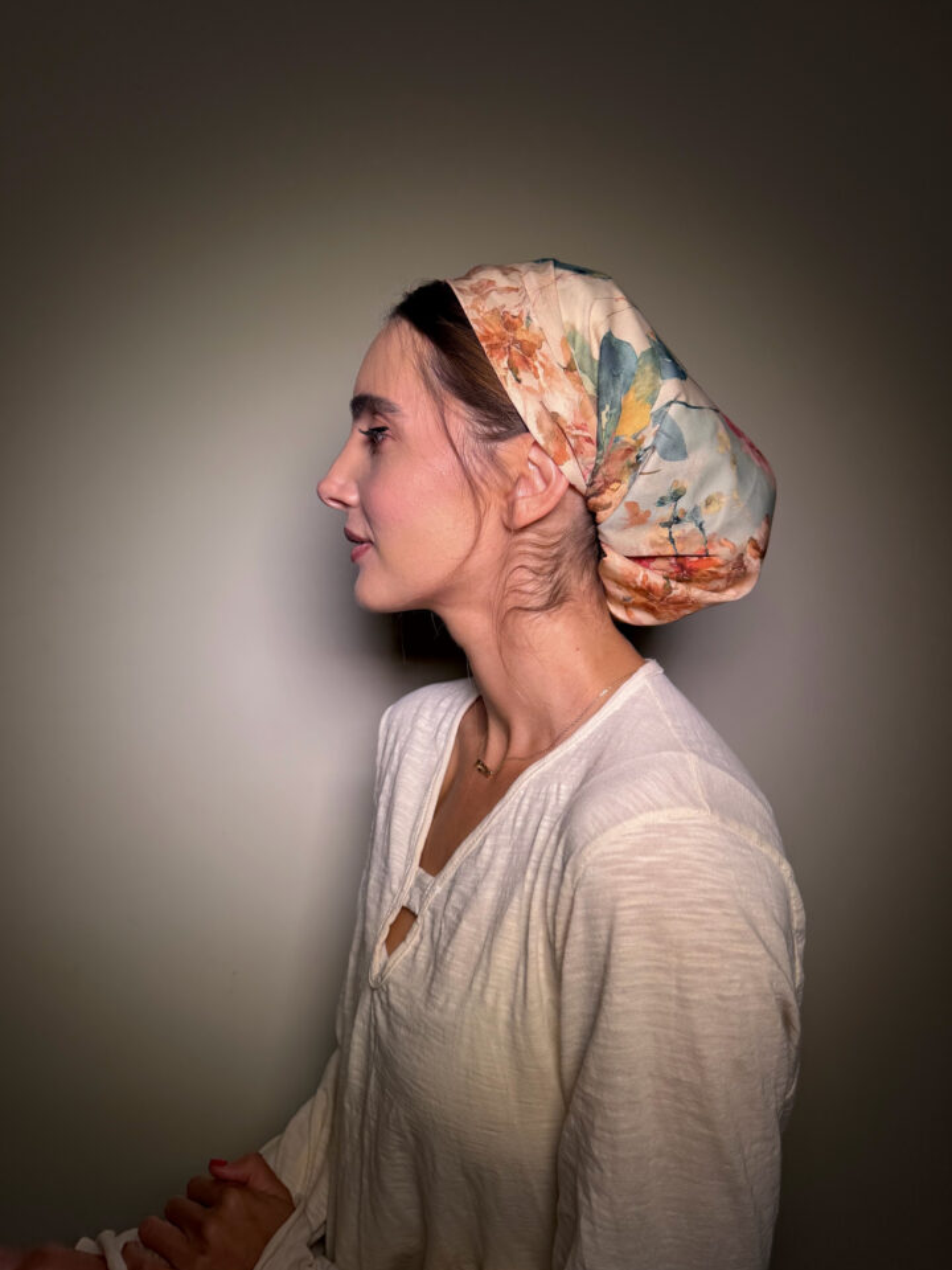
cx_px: 464
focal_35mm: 25
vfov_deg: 69.4
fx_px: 917
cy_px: 650
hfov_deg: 54.9
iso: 80
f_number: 1.78
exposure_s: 1/358
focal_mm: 6.76
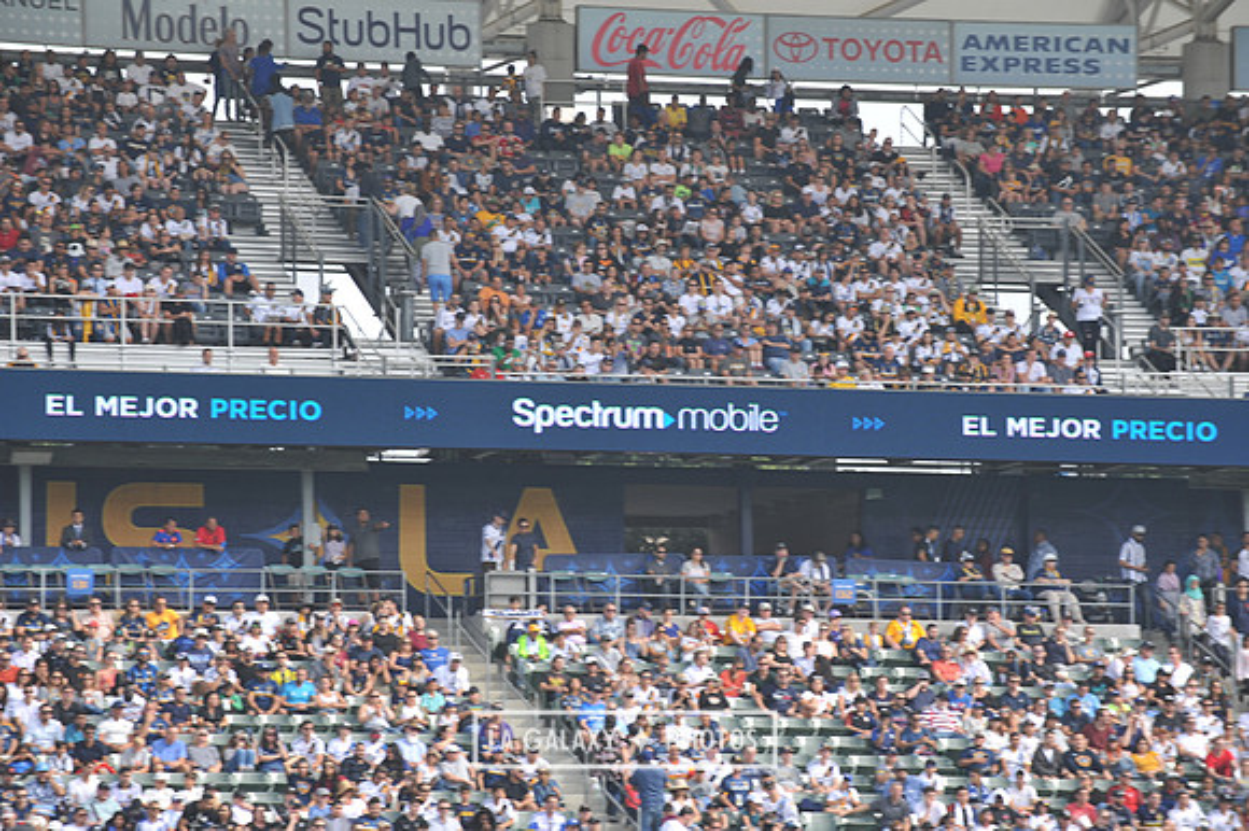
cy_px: 416
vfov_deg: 6.9
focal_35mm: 200
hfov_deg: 10.3
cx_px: 624
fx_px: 6935
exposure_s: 1/200
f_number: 7.1
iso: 200
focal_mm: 200
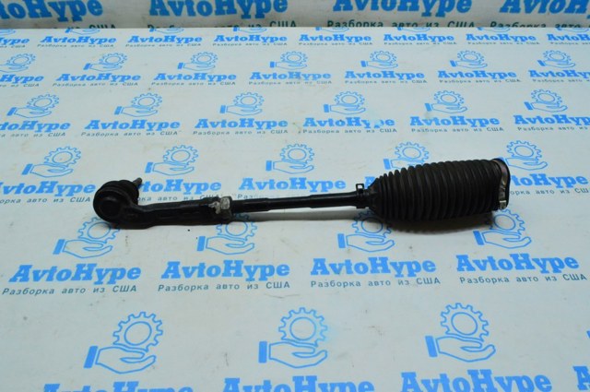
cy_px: 196
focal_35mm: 27
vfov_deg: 47.8
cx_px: 295
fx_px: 442
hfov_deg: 67.4
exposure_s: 1/30
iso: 3600
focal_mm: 18
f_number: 22
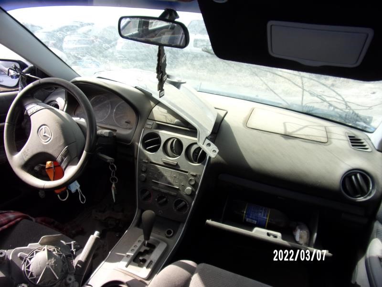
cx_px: 191
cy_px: 144
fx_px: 265
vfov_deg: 56.8
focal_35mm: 24
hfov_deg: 71.6
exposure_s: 1/340
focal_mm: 4.3
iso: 80
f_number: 3.3
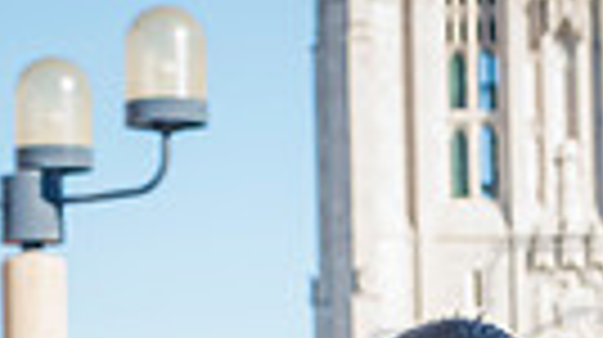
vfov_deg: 4.2
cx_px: 598
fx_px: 4488
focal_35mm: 281
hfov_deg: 7.7
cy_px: 834
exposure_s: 1/500
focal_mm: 80
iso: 800
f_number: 9
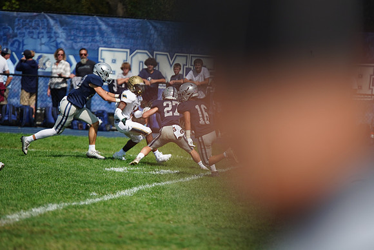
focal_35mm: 300
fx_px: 3117
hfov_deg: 6.9
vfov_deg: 4.6
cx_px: 187
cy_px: 125
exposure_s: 1/6400
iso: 400
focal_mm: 300
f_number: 2.8
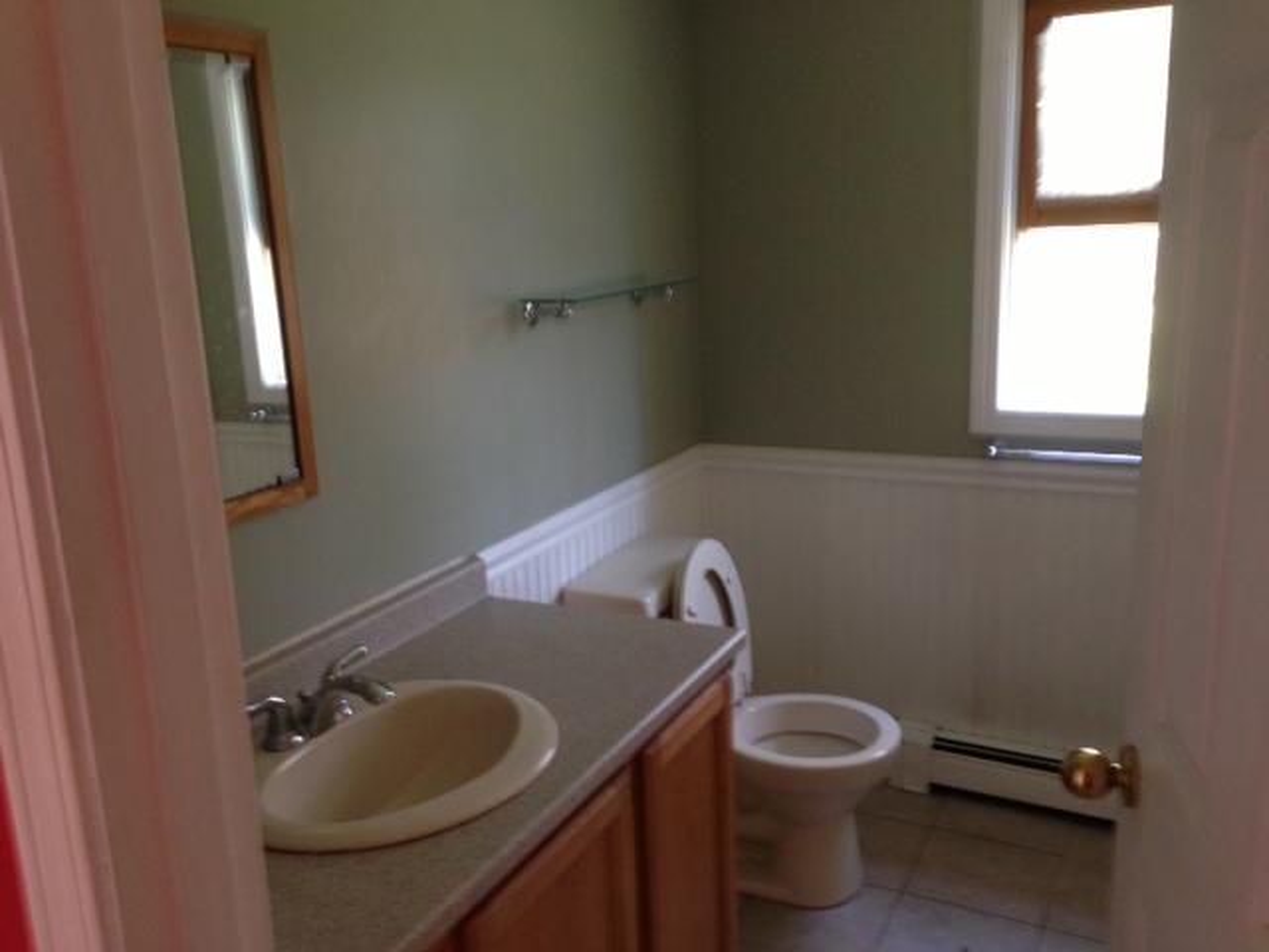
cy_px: 476
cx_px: 634
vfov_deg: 42.9
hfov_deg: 55.4
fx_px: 1210
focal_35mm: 33
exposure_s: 1/20
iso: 160
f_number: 2.4
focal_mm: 4.13
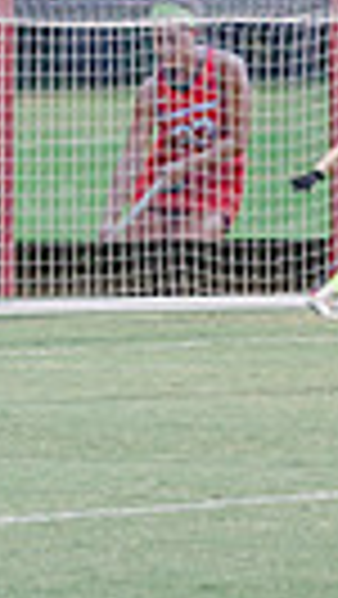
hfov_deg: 2.9
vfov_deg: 5.3
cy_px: 272
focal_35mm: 410
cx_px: 1244
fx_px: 6520
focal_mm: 90
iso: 640
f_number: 2.8
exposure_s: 1/80
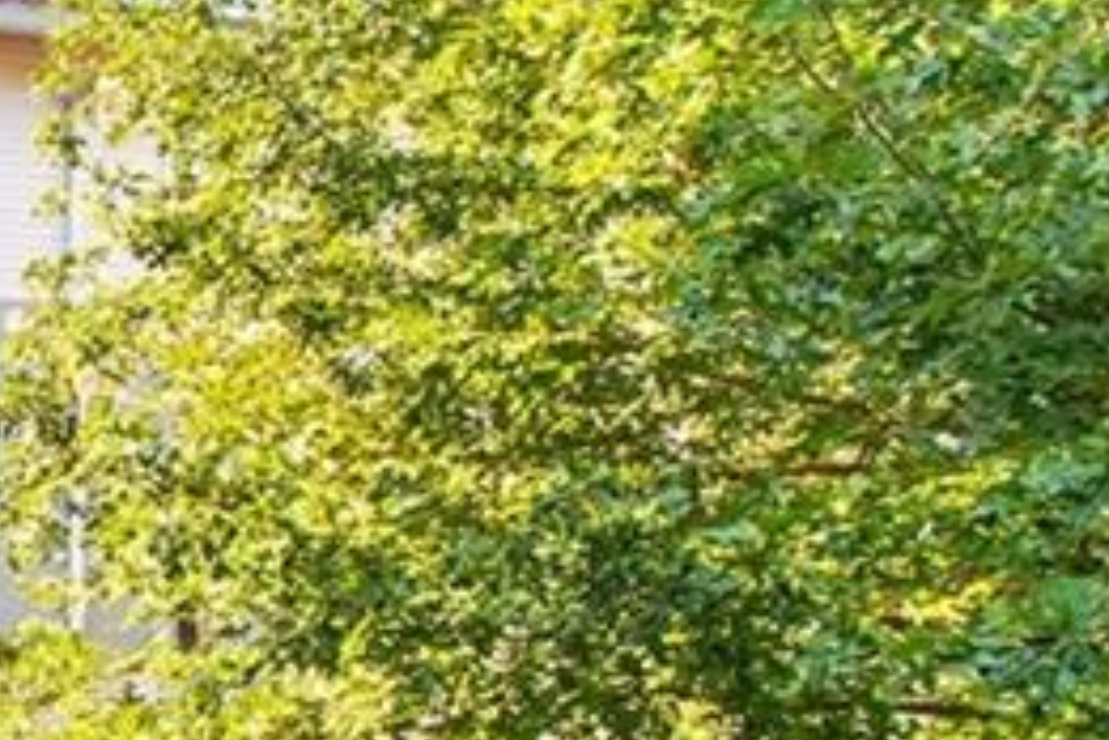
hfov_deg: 20.3
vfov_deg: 23.9
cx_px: -1033
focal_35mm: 55
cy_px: 670
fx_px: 1694
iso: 400
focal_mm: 14
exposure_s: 1/160
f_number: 11
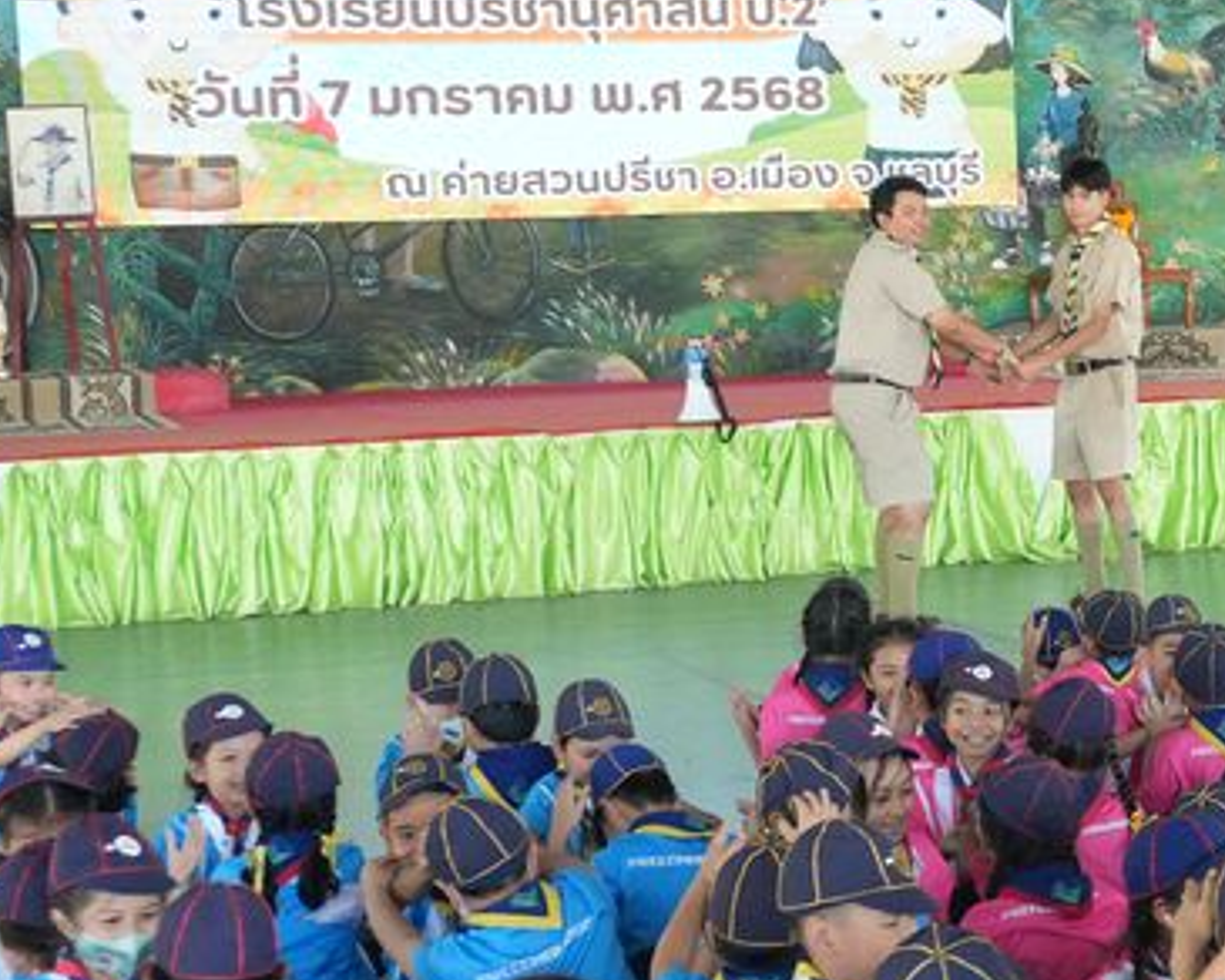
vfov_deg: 17.2
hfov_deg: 20.7
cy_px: 607
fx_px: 3227
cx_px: 1280
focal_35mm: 89
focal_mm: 28
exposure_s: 1/250
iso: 3200
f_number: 5.6
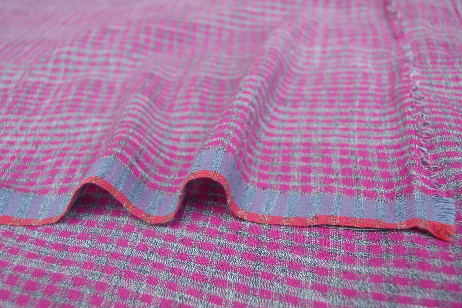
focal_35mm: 34
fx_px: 442
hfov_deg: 55.1
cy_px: 154
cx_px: 231
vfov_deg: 38.3
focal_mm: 23
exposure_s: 1/100
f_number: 4
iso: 200
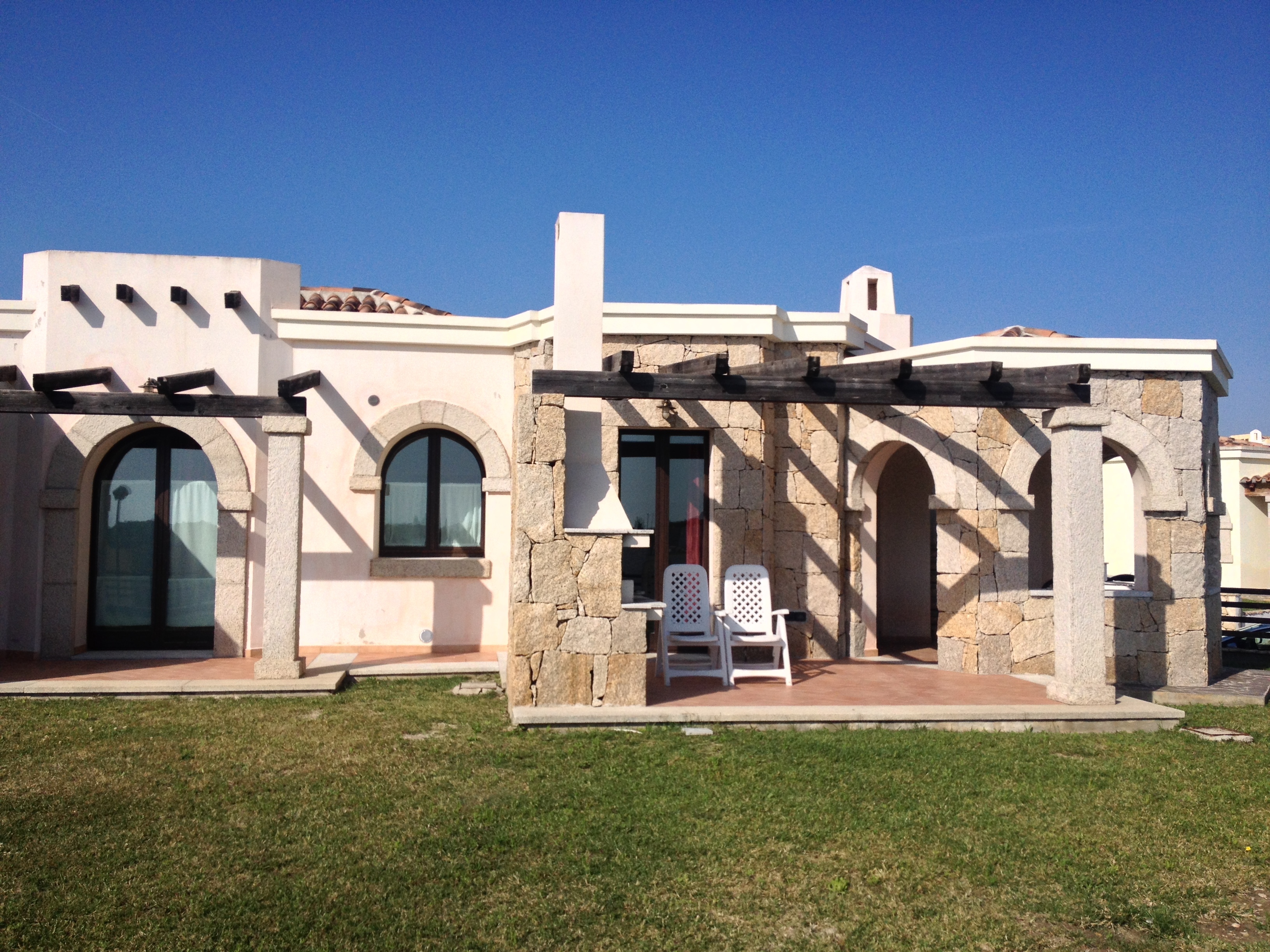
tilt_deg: -0.1
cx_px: 635
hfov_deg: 52.6
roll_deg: -0.3
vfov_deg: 40.7
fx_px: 1284
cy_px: 476
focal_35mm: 35
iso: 50
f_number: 2.4
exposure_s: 1/3690
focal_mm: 4.28
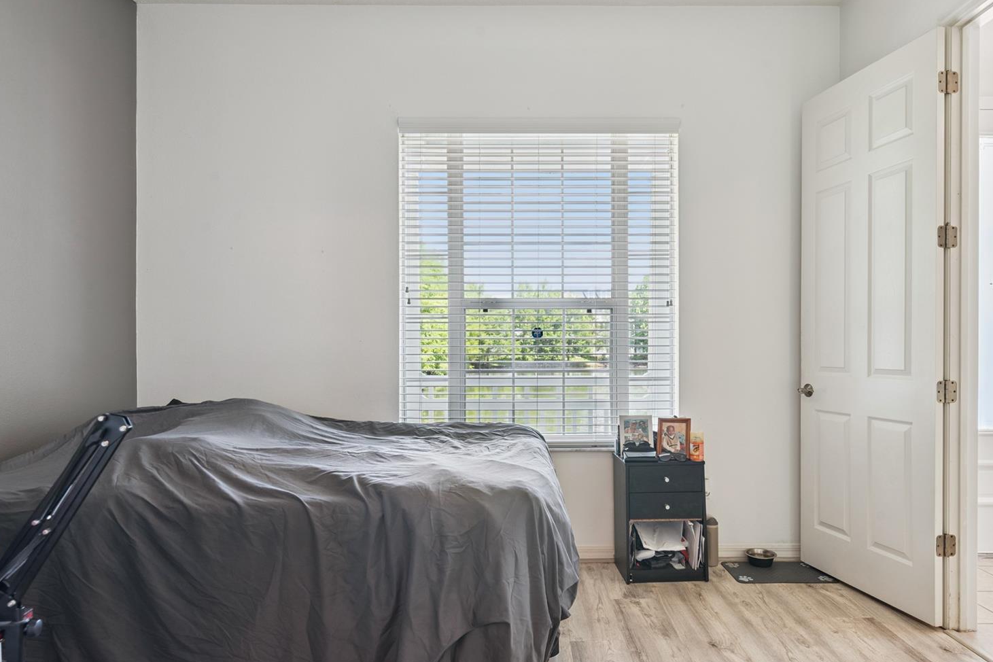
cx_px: 527
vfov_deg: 55.1
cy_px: 348
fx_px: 634
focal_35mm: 23
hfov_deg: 76.0
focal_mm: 21
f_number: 9
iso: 250
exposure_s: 1/15
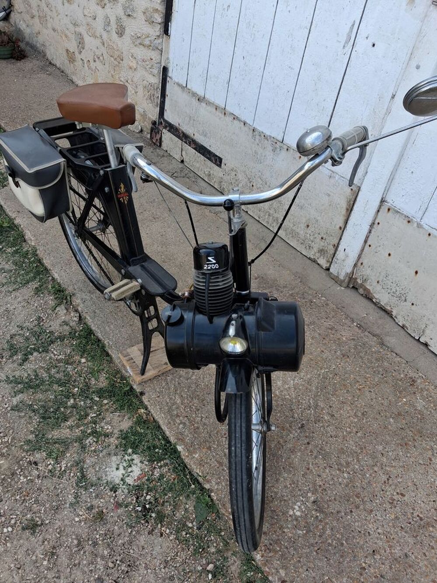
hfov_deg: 51.4
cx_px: 218
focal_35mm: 27
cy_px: 292
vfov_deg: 65.3
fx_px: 454
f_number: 1.8
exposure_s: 1/124
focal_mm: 4
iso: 25
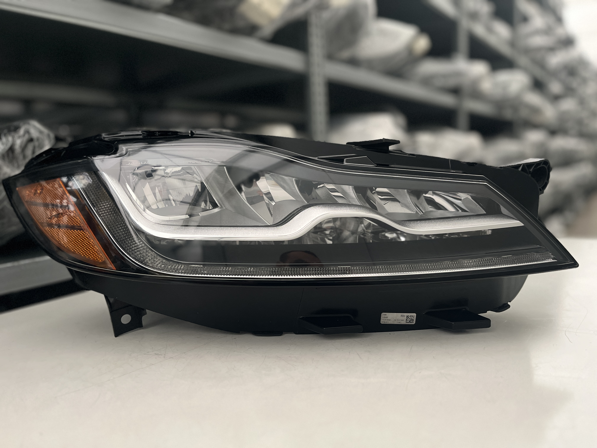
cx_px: 298
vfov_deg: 53.1
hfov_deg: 67.3
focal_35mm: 26
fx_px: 448
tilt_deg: -7.7
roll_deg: +3.2
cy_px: 224
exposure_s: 1/60
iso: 400
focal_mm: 5.1
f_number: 1.6
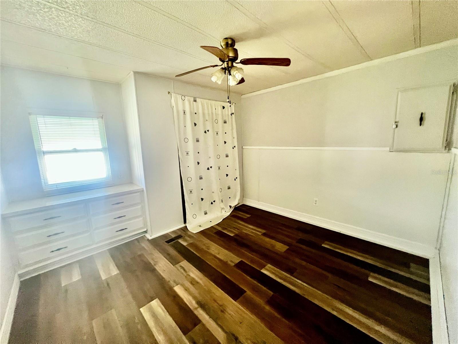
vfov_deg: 89.9
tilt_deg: -9.3
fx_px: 172
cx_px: 229
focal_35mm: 13
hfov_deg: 106.2
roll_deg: +2.3
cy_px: 172
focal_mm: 1.57
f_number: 1.8
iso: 500
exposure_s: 1/60
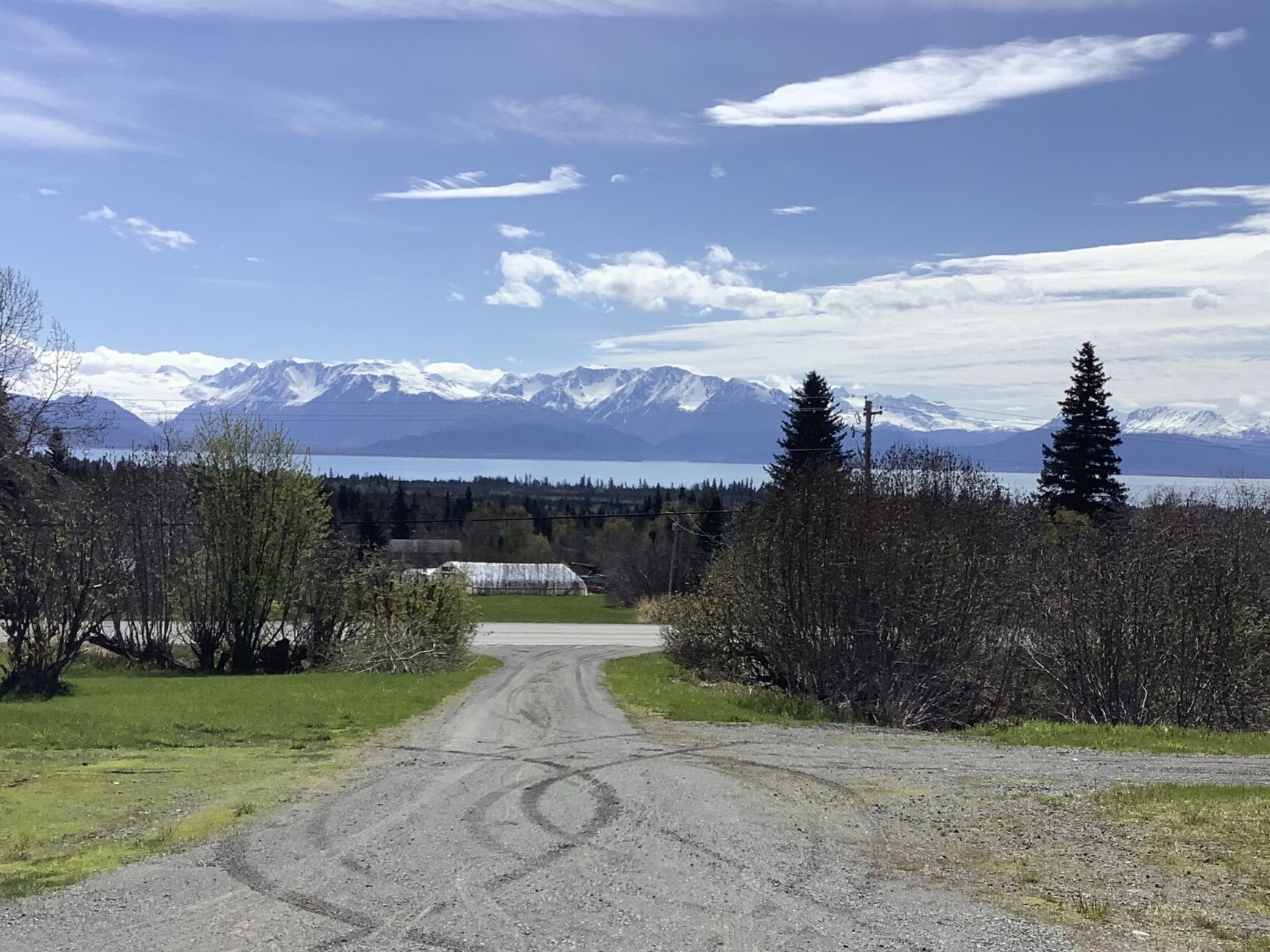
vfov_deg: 31.3
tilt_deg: -6.3
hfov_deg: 41.2
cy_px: 638
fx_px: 1688
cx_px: 701
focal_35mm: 46
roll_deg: -2.1
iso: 25
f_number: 2.4
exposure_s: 1/3268
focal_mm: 3.3
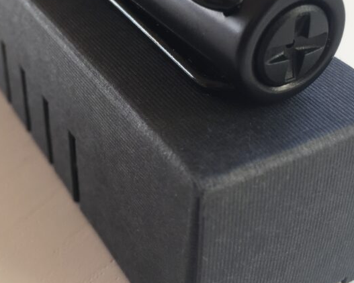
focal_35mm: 55
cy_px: 44
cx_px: 99
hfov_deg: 33.6
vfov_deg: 26.9
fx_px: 576
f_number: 2.2
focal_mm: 4.15
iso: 40
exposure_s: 1/50
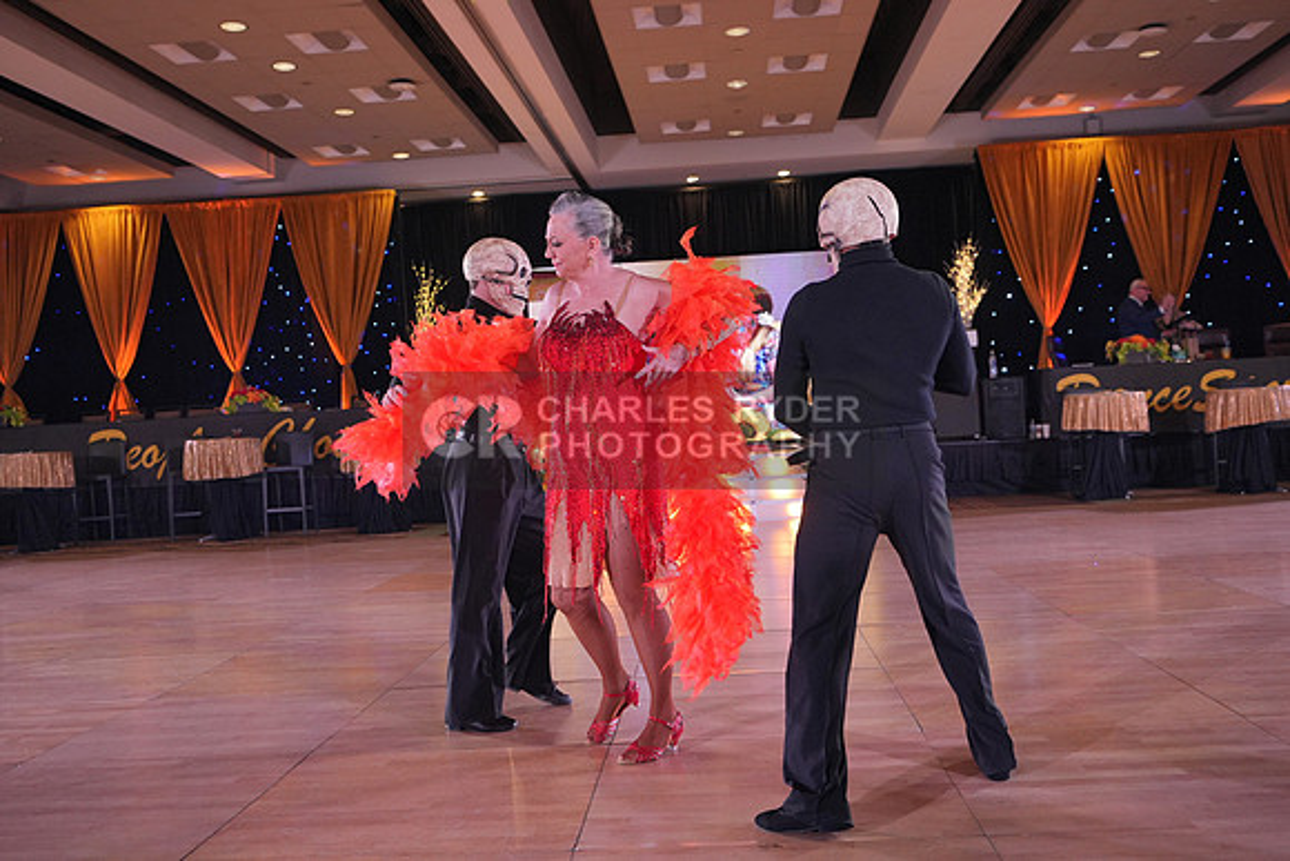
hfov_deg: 54.4
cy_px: 430
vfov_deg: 37.9
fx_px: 1254
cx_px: 645
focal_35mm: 35
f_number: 4
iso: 2000
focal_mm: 35
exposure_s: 1/400
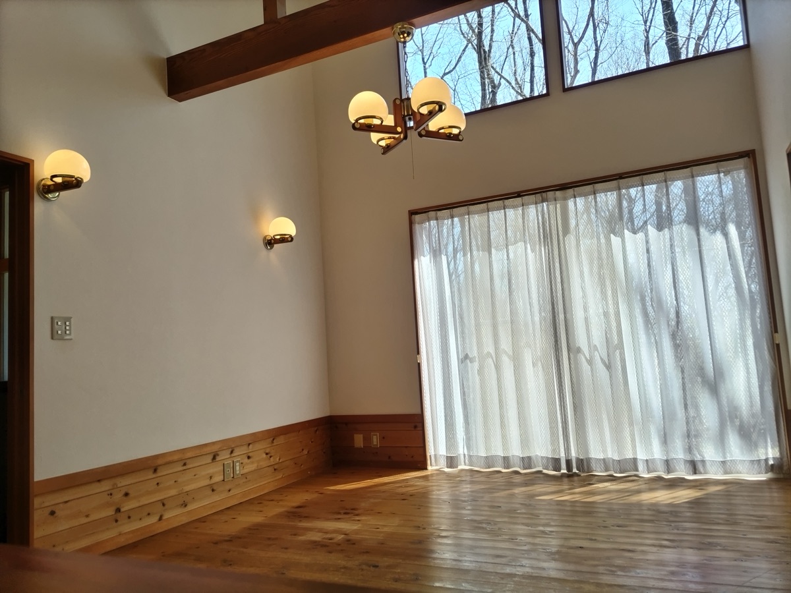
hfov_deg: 67.3
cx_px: 396
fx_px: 594
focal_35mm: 26
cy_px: 296
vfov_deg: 53.1
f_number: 1.79
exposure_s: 1/104
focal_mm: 4.8
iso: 50
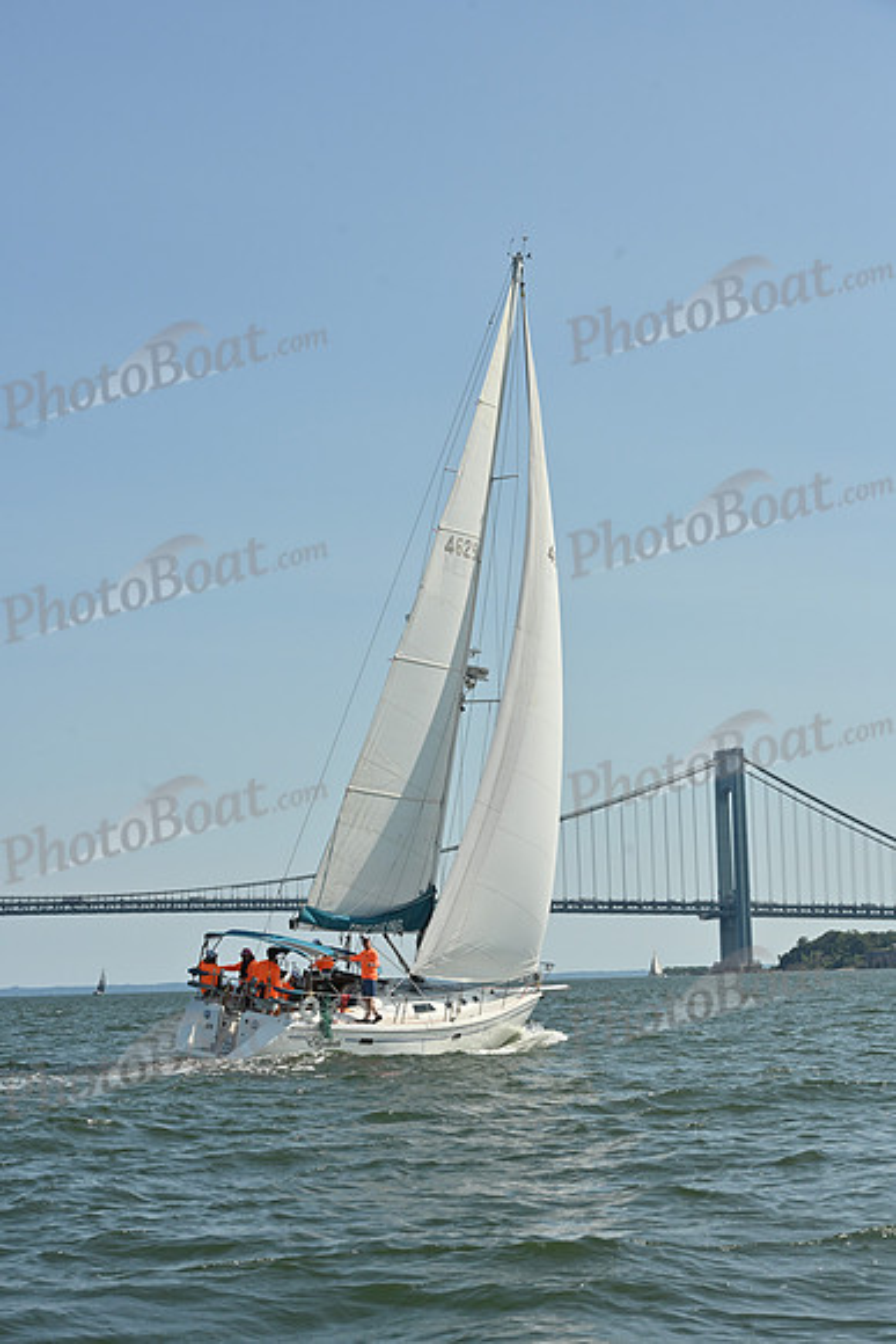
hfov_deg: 17.1
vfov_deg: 25.4
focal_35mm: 80
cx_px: 448
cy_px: 672
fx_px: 2985
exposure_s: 1/1250
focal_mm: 80
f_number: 10
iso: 320
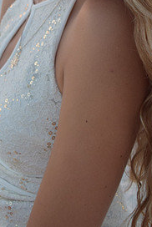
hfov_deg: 20.3
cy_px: 26
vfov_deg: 28.9
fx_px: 424
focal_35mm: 67
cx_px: 62
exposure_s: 1/100
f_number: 3.8
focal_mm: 21
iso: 400
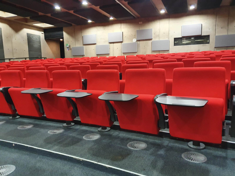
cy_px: 88
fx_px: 177
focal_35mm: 26
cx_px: 118
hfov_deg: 67.3
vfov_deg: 53.1
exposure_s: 1/50
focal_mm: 4.32
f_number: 1.5
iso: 500
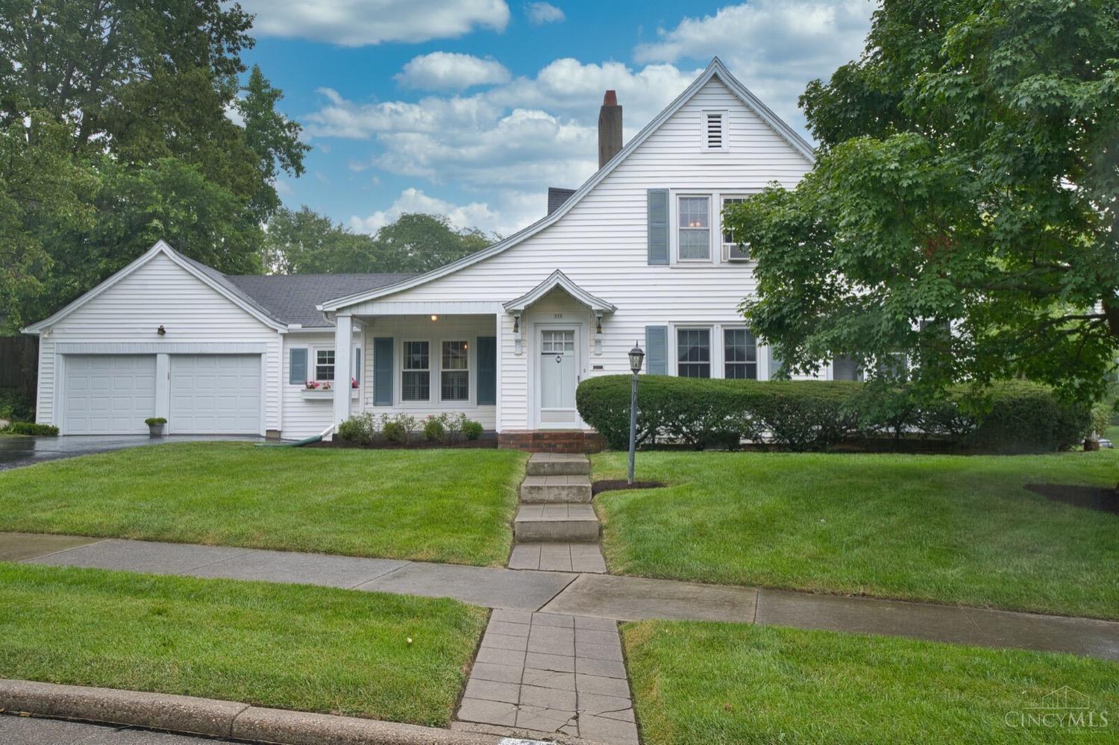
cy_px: 372
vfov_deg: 44.9
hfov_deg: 63.7
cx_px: 560
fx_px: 901
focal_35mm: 29
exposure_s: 1/30
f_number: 10
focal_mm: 29
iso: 100
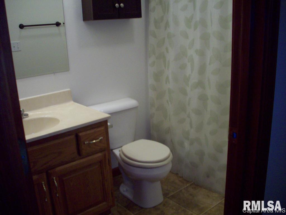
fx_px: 306
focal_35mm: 37
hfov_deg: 50.1
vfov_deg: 38.7
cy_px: 108
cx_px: 143
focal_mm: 6.2
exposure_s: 1/45
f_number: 2.8
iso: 160
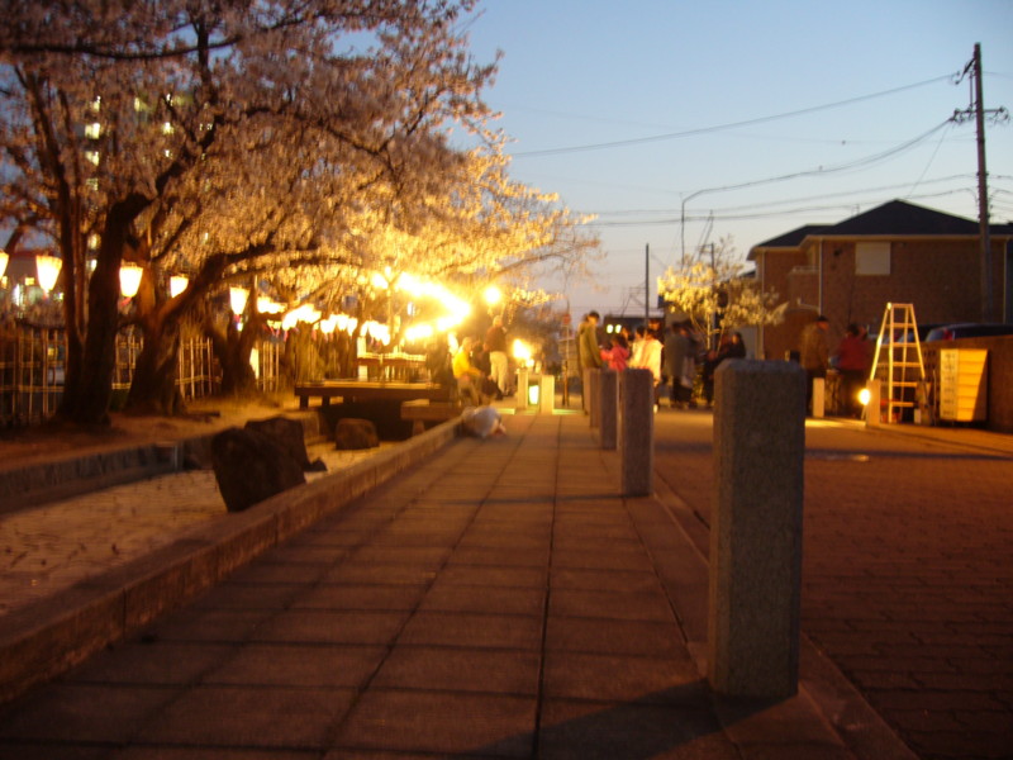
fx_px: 1024
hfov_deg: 52.6
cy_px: 380
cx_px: 506
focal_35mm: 35
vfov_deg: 40.7
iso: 80
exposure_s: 1
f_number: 2.8
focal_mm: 5.8
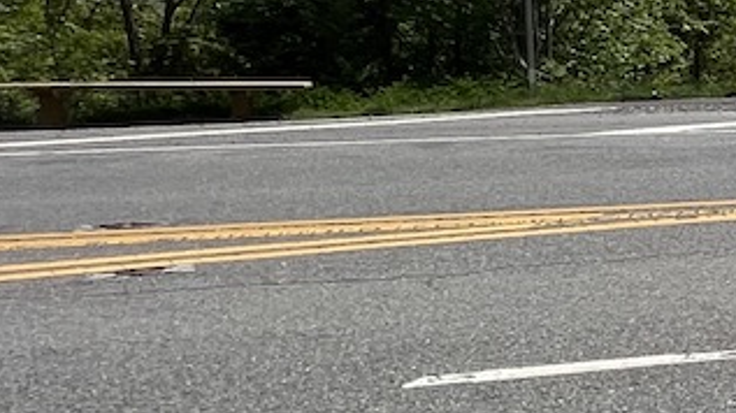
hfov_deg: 17.6
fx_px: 1307
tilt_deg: -4.9
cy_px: 187
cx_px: 1576
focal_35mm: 67
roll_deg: -0.3
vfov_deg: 18.0
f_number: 1.8
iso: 32
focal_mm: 1.57
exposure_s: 1/2660
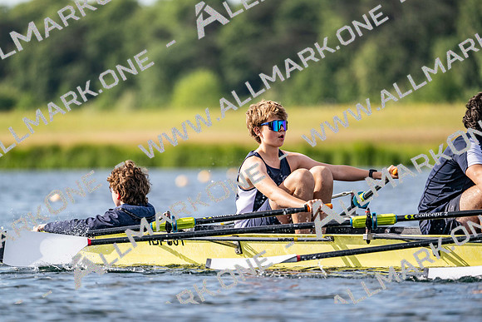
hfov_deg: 5.2
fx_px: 5357
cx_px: 241
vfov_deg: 3.4
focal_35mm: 400
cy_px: 161
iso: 450
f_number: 4.5
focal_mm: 400
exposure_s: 1/2500
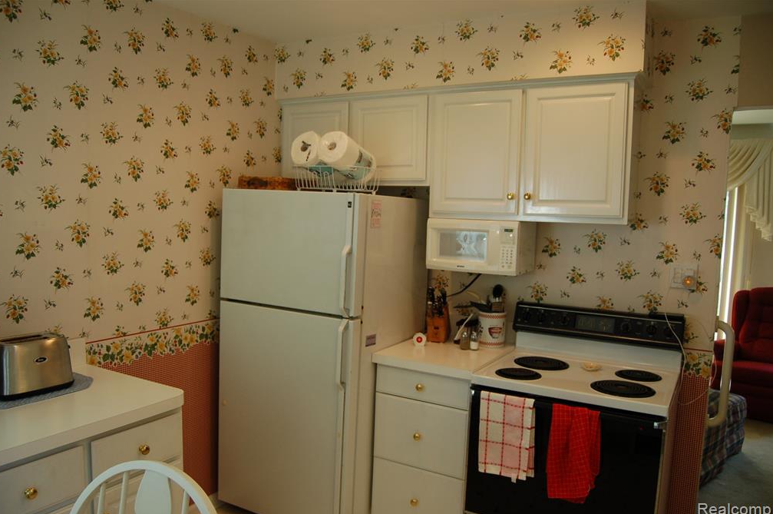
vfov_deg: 22.2
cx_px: 382
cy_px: 260
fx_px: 1308
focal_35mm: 61
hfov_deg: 32.9
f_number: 5
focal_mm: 40
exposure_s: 1/100
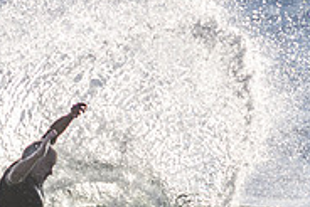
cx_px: 104
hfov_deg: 0.8
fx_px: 21699
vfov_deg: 0.5
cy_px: 225
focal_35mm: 2518
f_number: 11
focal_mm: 800
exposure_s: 1/2000
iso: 800
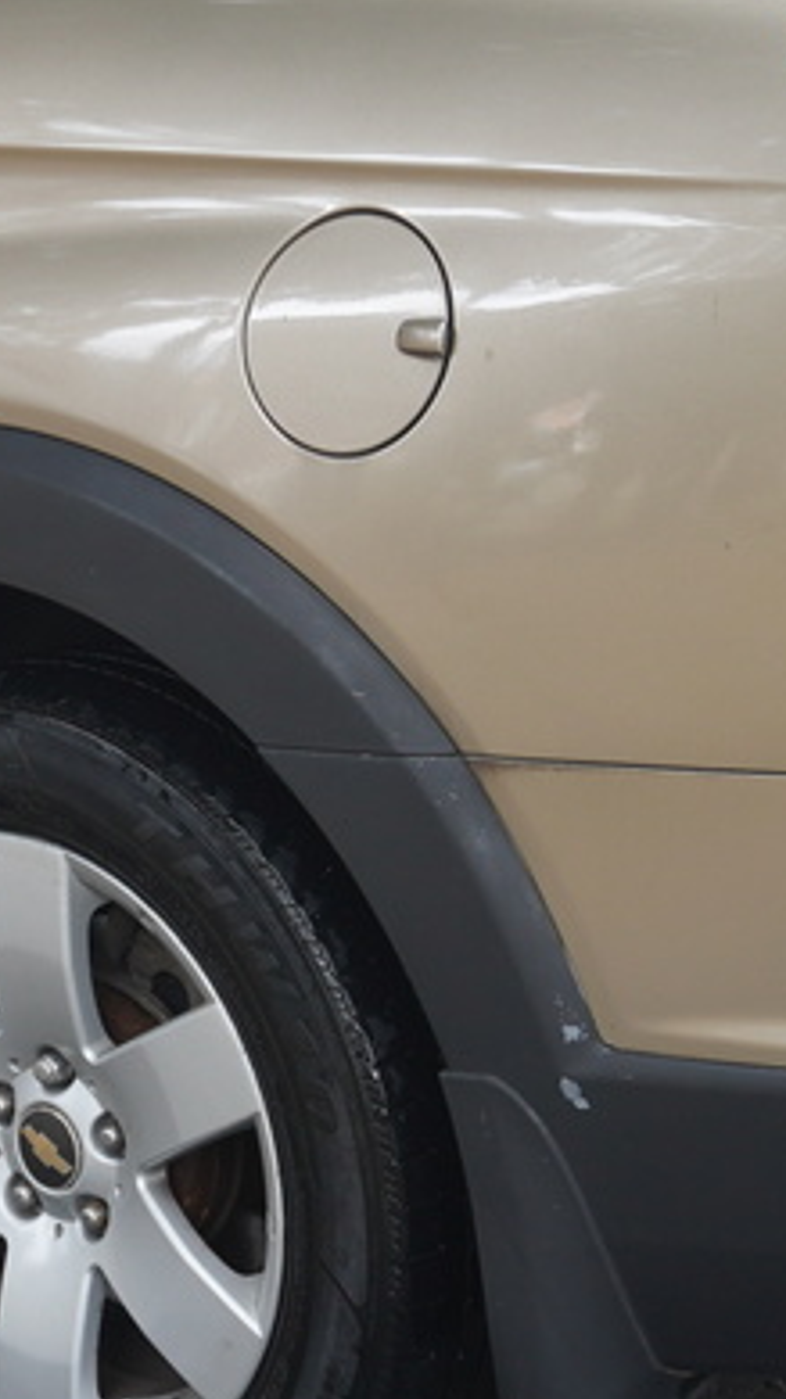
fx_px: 3770
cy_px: 527
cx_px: 151
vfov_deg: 21.0
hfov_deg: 11.9
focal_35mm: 102
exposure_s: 1/125
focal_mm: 21
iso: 200
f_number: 4
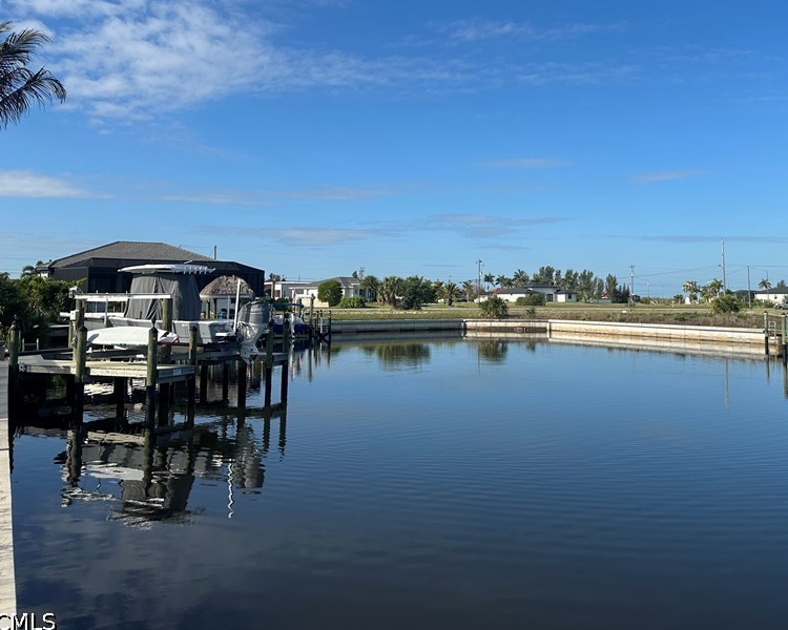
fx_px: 746
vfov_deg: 45.4
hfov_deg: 55.0
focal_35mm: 32
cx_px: 495
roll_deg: -0.1
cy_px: 236
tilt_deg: +5.2
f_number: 1.78
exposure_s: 1/4762
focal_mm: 6.86
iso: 80
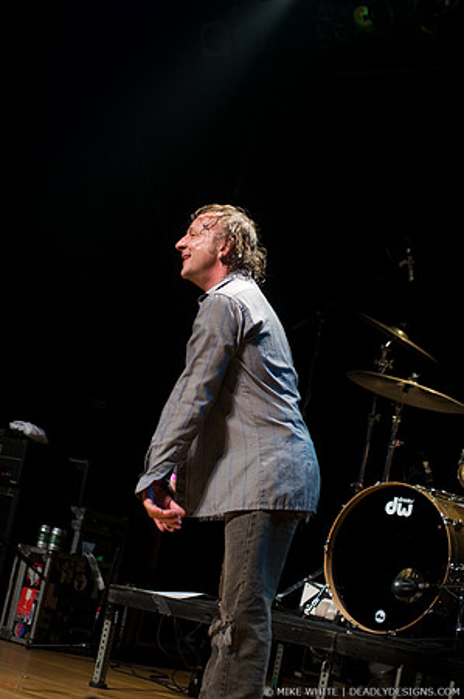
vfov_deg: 28.1
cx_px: 232
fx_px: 1395
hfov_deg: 18.9
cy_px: 350
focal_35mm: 72
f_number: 2.8
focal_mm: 48
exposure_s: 1/160
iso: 1000
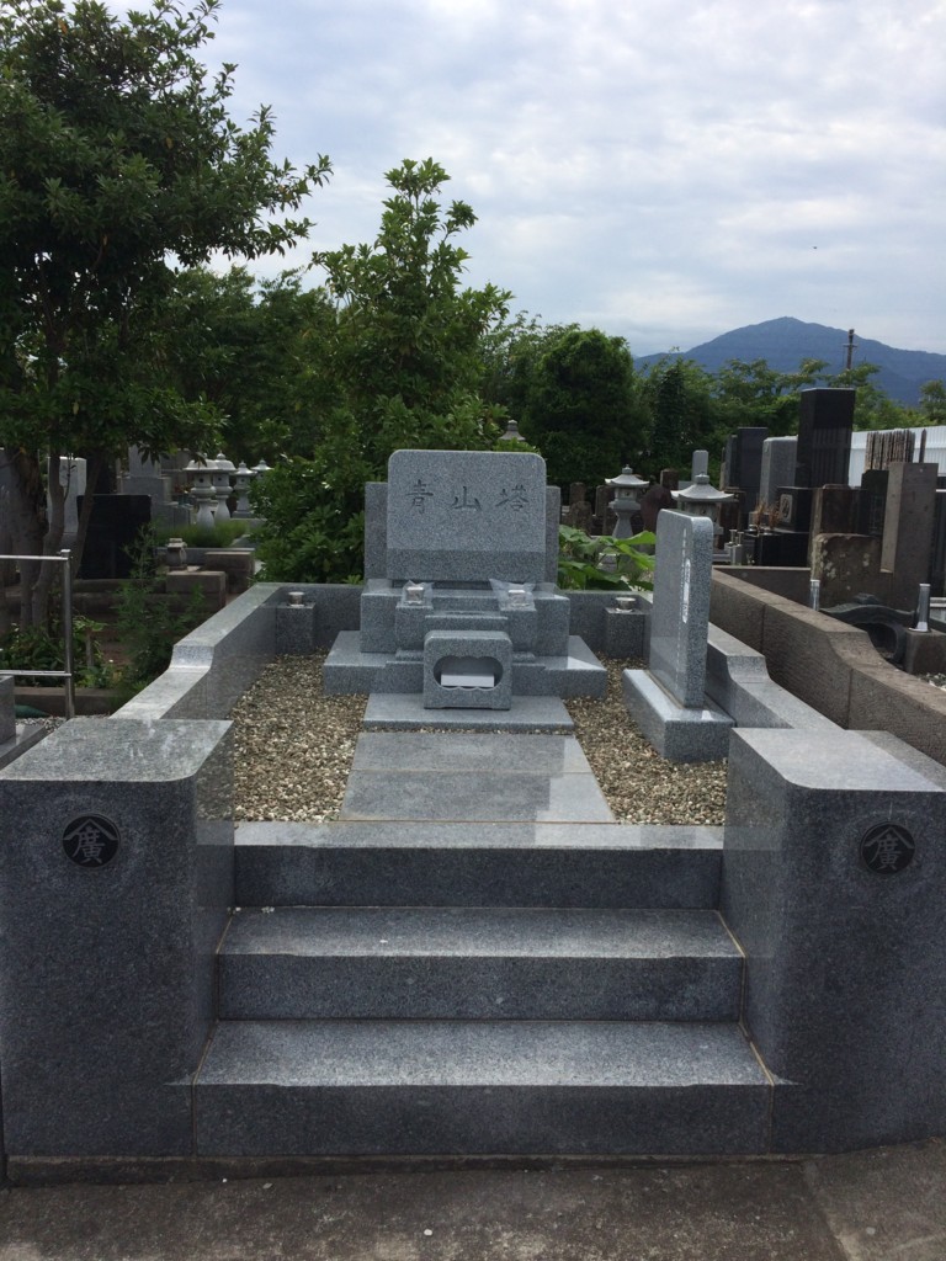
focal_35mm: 29
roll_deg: +1.0
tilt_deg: -13.6
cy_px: 630
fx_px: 1057
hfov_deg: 48.2
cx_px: 473
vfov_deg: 61.7
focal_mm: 4.15
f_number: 2.2
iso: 32
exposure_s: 1/2415
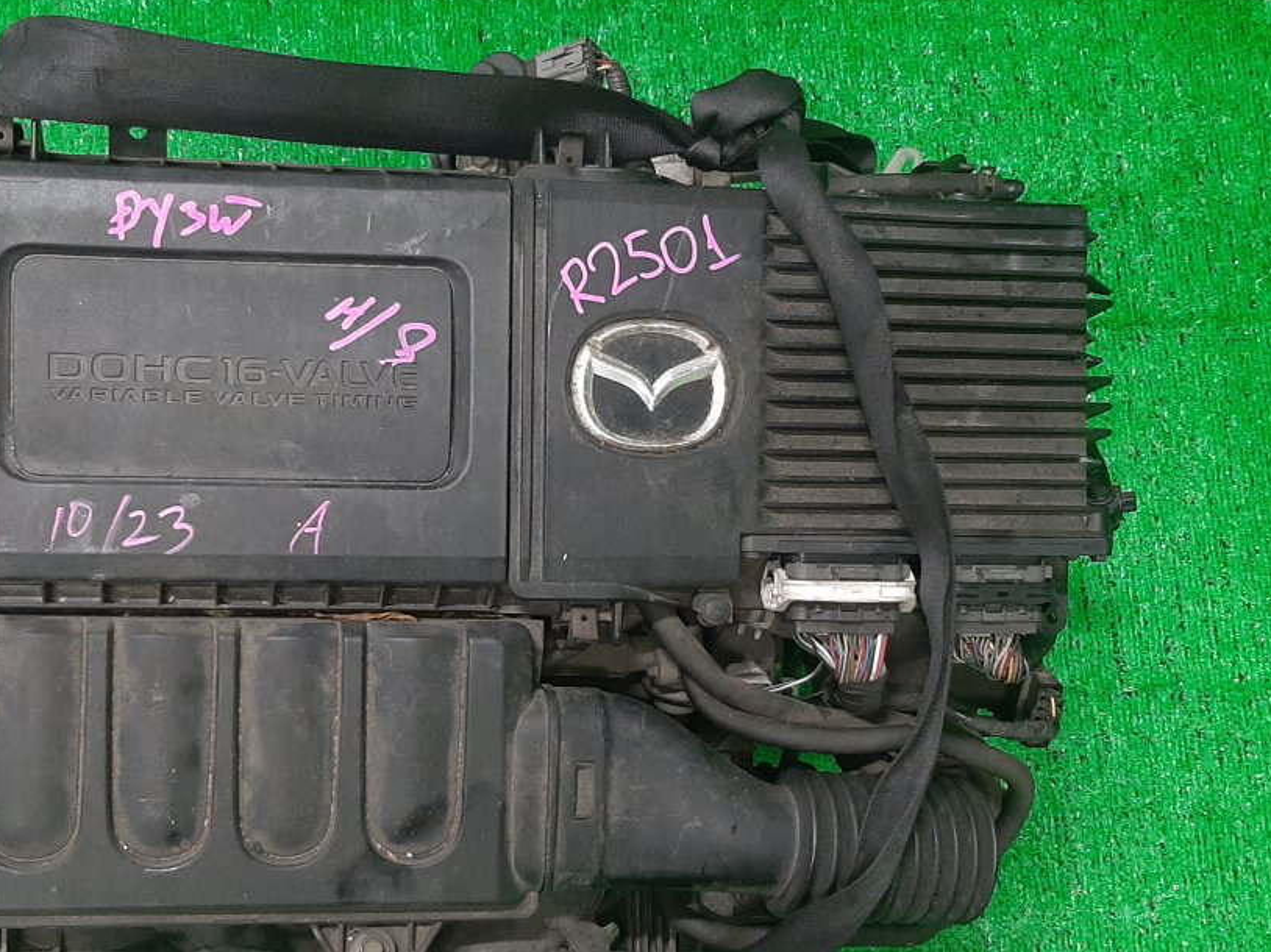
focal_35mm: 46
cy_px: 573
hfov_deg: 40.8
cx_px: 442
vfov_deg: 31.4
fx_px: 1688
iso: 152
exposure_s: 1/50
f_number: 1.7
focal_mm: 3.93
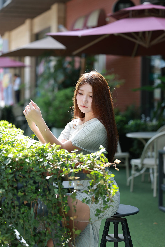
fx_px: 626
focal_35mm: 91
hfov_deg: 15.0
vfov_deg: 22.4
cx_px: 82
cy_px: 124
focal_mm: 92
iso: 100
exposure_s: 1/320
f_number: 2.8
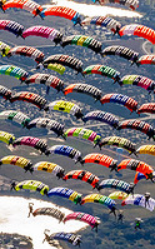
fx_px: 1971
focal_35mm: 291
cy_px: 63
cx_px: 98
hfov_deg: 4.5
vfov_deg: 7.2
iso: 1250
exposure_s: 1/2000
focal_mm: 70
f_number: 16
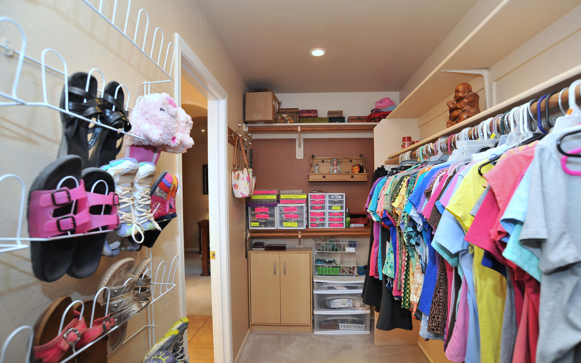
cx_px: 299
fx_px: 301
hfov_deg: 88.0
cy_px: 196
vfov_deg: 62.1
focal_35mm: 19
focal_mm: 18
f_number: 6.3
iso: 800
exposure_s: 1/30
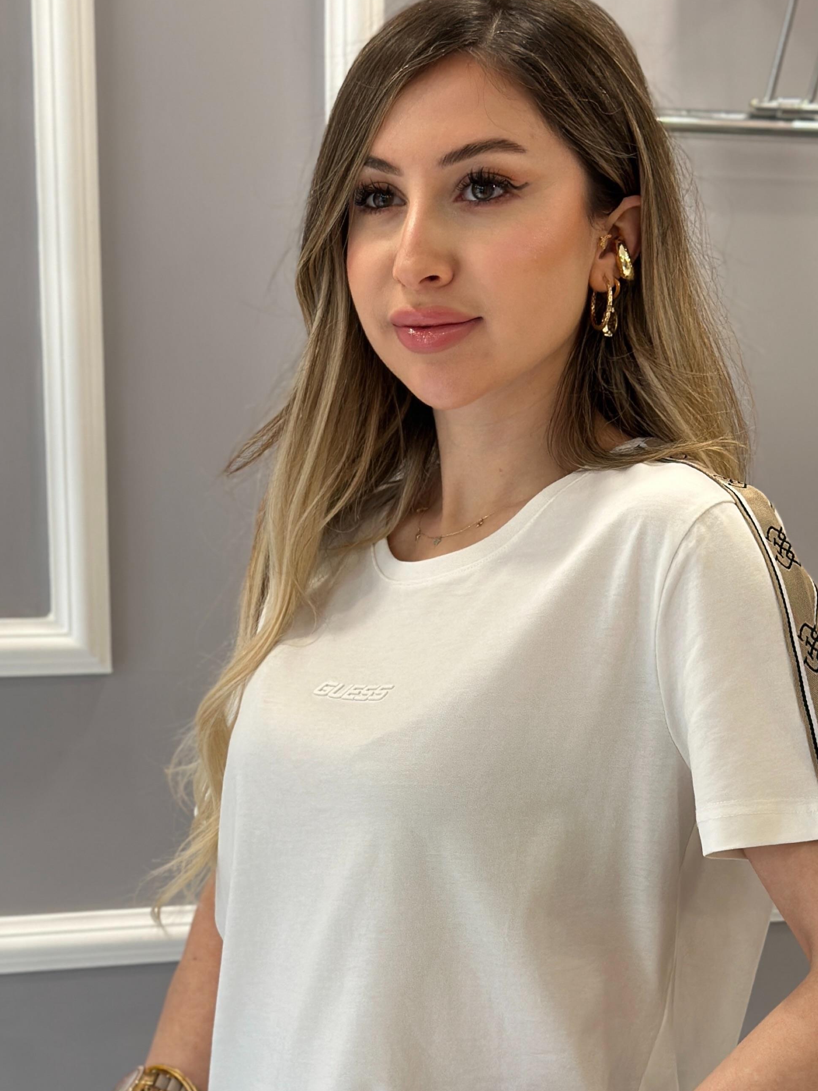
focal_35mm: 75
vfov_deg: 25.7
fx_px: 2363
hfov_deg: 19.6
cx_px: 463
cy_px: 786
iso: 125
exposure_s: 1/100
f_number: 1.78
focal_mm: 6.86
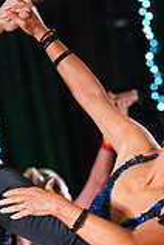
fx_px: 3362
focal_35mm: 492
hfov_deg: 2.8
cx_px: 72
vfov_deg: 4.2
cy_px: 398
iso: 8000
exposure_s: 1/400
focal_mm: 135
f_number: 4.5
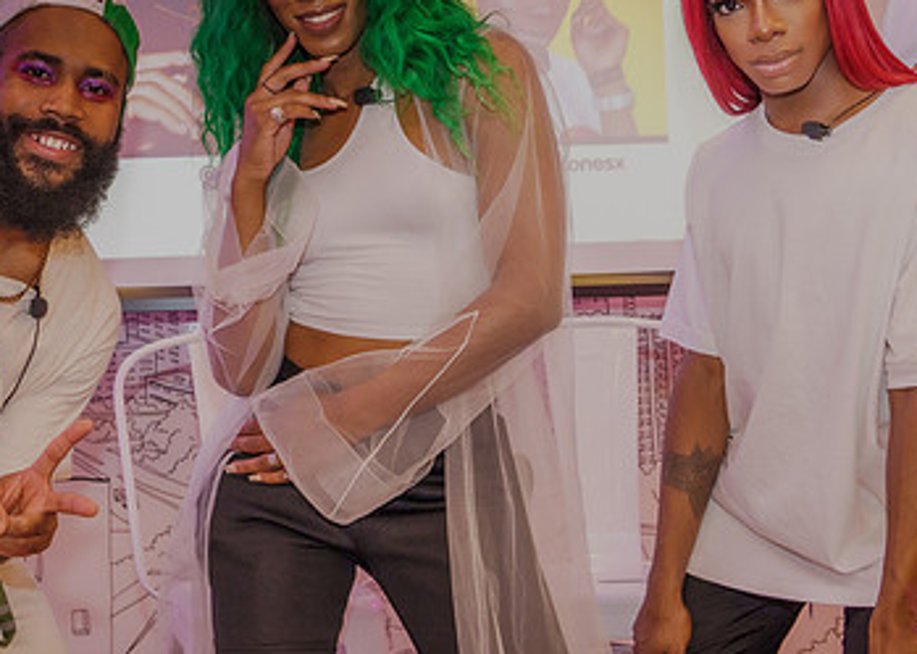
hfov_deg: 34.6
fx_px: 1458
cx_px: 315
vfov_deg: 25.2
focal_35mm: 56
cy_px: 217
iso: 500
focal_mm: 32
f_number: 4.5
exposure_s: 1/125
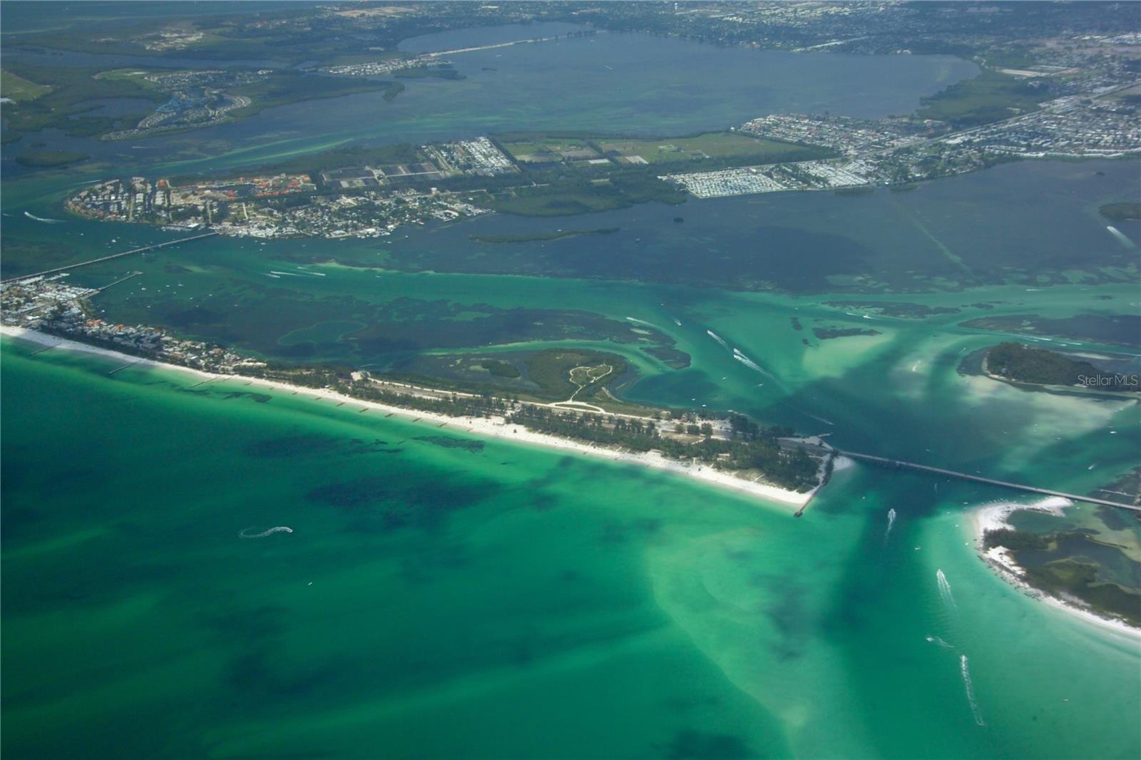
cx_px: 570
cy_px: 380
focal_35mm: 42
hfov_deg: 46.4
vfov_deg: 31.9
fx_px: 1331
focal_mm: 42
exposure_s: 1/180
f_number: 6.7
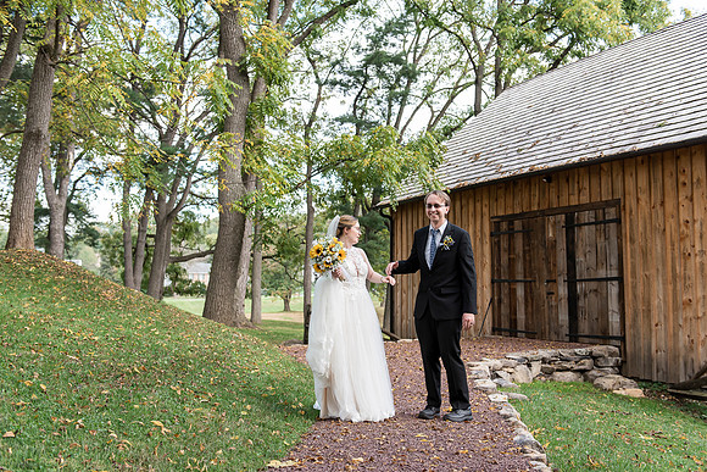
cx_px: 354
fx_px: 762
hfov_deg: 49.8
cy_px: 236
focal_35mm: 39
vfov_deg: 34.4
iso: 400
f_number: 4
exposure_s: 1/500
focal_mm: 38
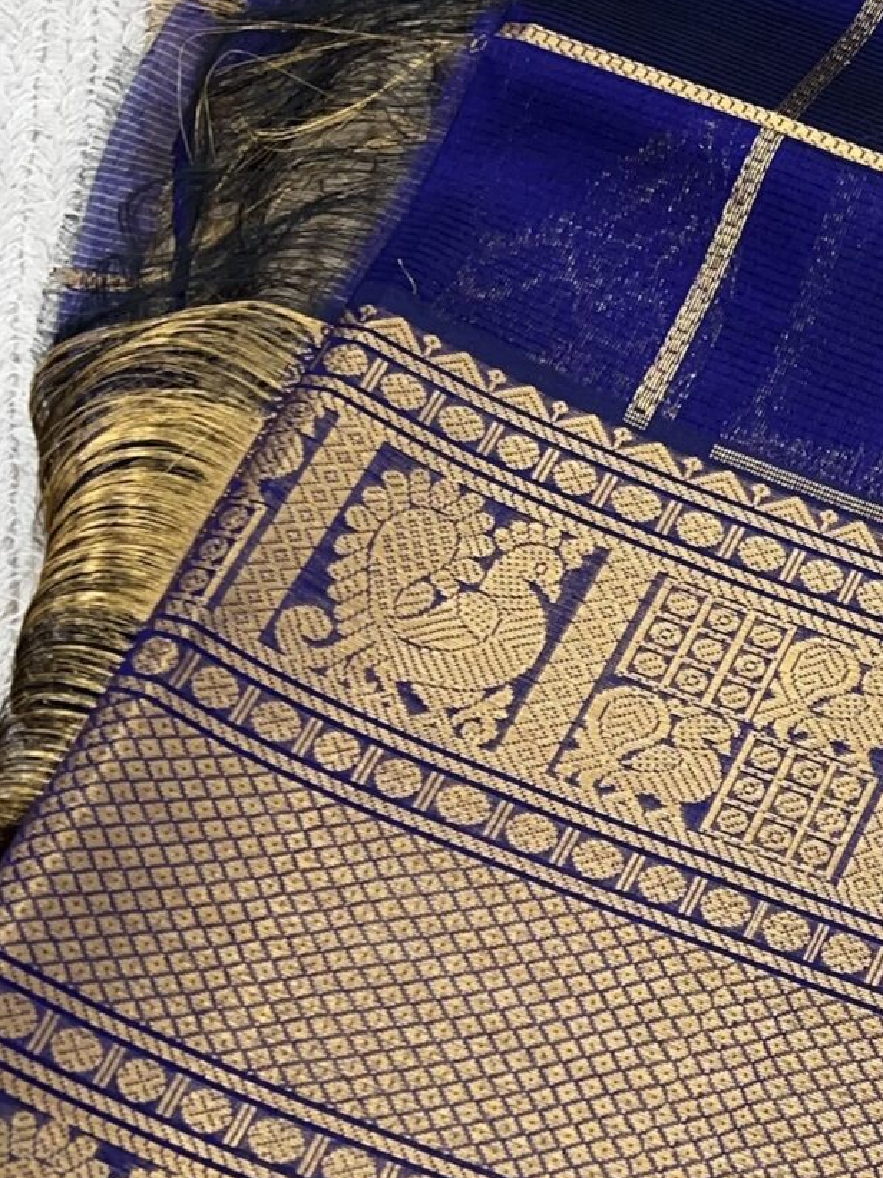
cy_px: 464
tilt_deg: -59.4
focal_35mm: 81
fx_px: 2756
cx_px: 1188
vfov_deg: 24.1
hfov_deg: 17.0
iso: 80
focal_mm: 5.7
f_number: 1.5
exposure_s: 1/100
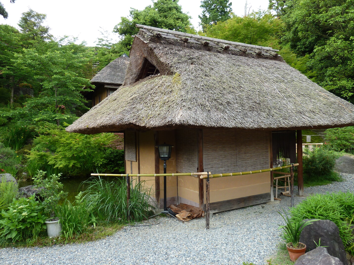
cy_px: 136
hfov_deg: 63.4
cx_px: 186
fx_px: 286
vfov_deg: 49.7
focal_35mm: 28
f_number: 3.3
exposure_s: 1/80
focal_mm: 4.1
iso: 80
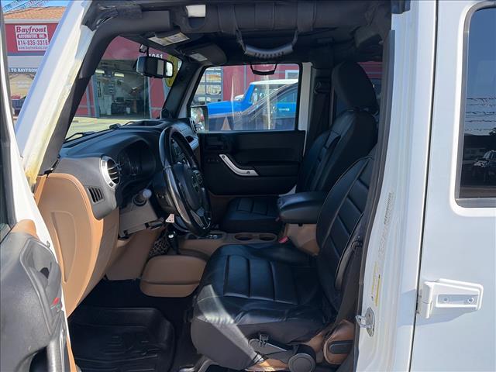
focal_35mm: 26
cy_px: 186
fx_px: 373
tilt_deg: -13.5
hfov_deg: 67.3
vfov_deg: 53.1
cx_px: 248
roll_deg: -0.7
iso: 64
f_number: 1.6
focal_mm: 5.96
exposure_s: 1/1048
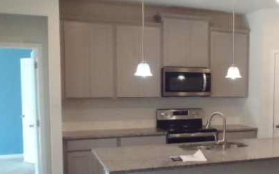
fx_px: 365
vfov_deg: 26.7
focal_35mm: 48
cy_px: 115
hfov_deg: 40.2
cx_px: 223
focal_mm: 5
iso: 800
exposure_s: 1/125
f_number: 3.9
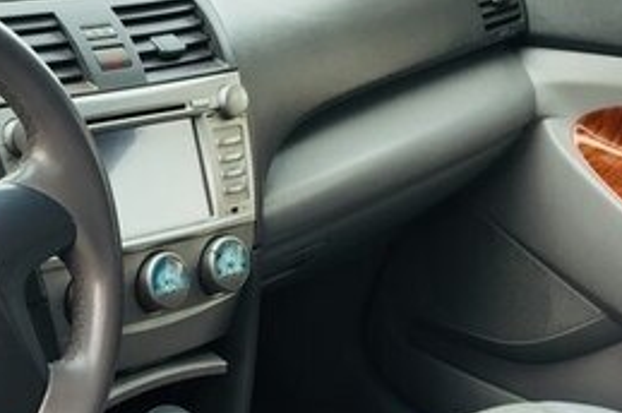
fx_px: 1329
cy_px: 493
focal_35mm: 77
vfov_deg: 16.9
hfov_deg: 24.4
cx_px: -84
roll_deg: -10.0
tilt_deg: -34.6
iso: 32
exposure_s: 1/100
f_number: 2.2
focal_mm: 4.15
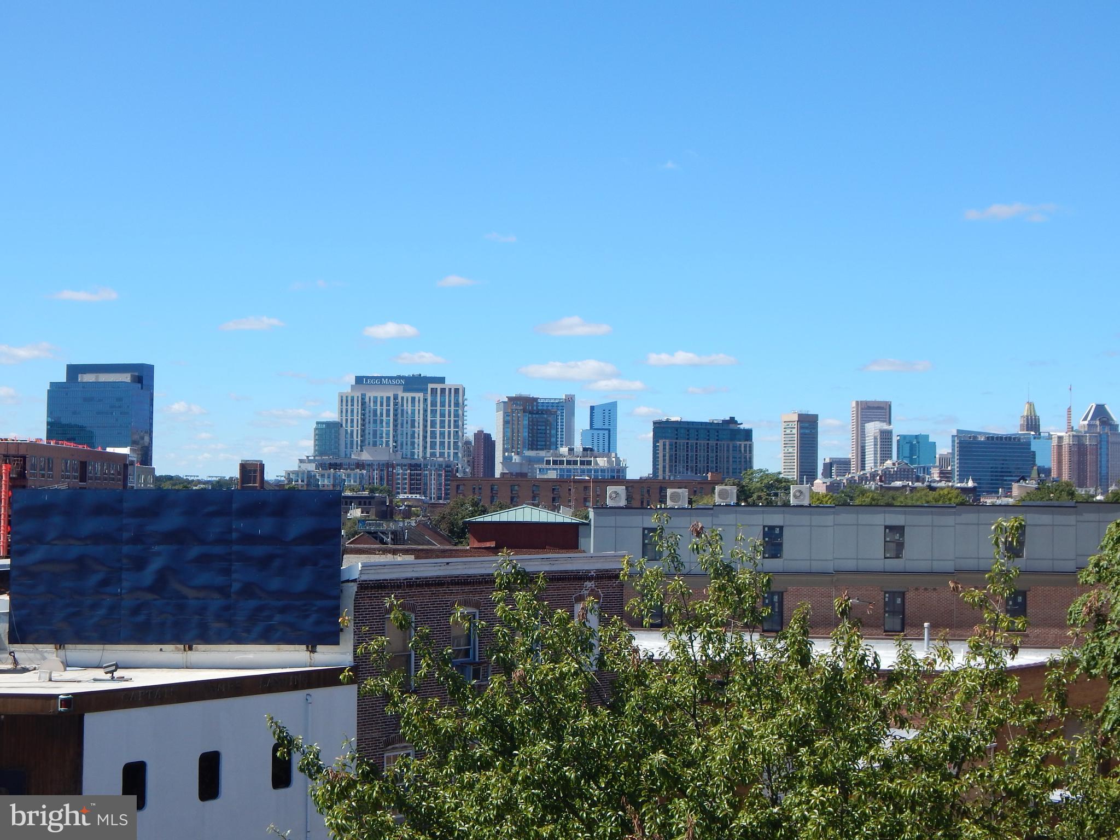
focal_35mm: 54
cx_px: 560
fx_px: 1747
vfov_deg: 27.0
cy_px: 420
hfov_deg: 35.5
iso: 125
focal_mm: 9.7
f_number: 3.8
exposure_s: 1/1000
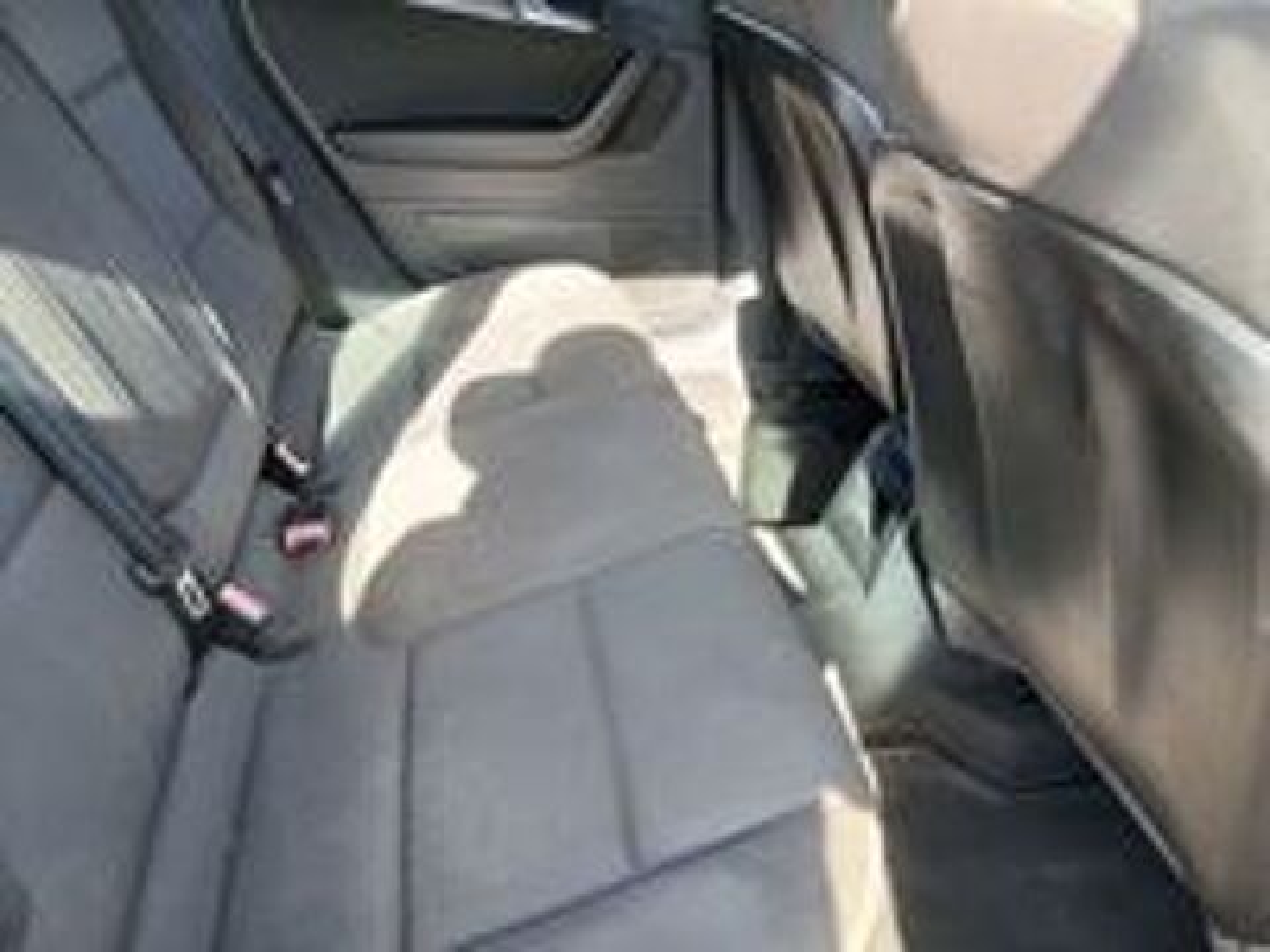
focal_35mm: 26
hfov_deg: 67.3
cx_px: 635
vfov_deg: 53.1
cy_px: 476
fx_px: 954
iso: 64
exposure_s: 1/50
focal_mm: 3.98
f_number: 1.8
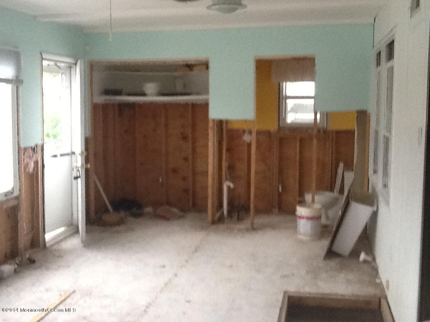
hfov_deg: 42.9
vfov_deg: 32.9
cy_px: 161
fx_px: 547
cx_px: 215
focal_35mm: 44
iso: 125
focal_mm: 2.03
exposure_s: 1/30
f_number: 2.4
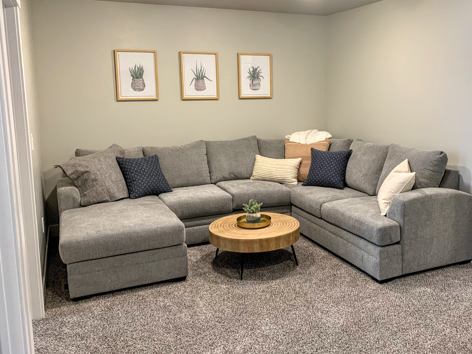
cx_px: 287
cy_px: 159
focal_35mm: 33
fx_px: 450
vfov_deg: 42.9
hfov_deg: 54.9
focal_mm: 4.25
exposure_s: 1/60
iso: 160
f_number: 1.8
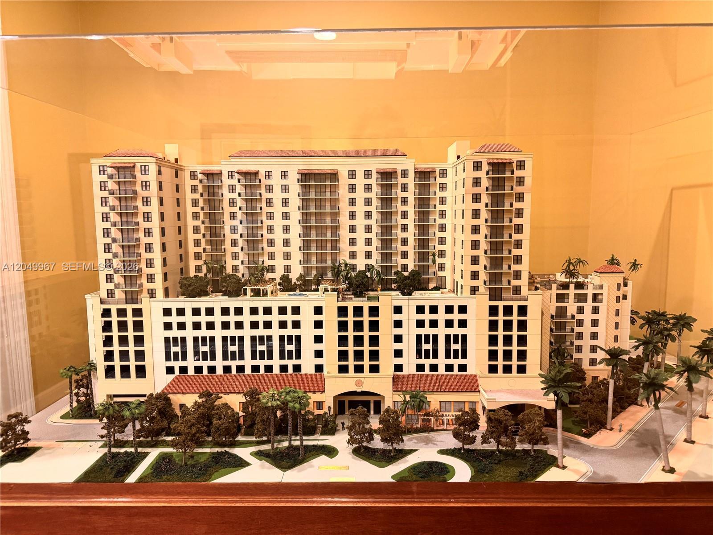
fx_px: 494
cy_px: 268
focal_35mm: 24
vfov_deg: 56.8
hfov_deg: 71.6
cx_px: 356
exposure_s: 1/60
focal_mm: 6.76
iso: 400
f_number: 1.78
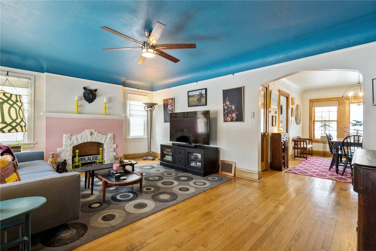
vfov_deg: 73.7
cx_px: 188
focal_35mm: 16
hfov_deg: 96.7
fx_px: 167
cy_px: 126
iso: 400
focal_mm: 16
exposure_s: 1/8
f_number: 8
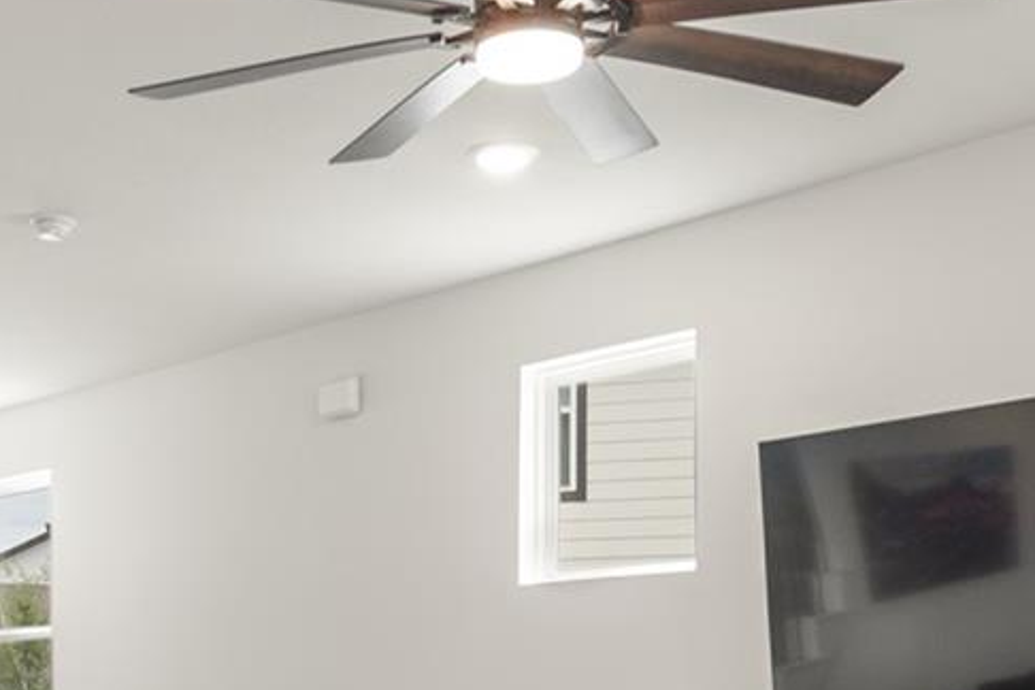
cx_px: 336
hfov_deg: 33.6
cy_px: 775
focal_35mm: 59
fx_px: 1696
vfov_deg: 21.7
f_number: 8
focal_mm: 14
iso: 400
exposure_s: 1/6
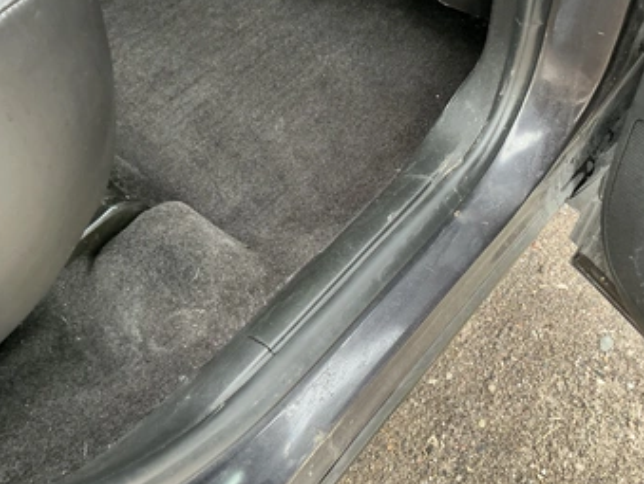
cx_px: 361
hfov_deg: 55.2
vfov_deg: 42.9
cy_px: 273
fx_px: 615
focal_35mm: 33
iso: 64
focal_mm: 3
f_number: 1.8
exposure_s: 1/98
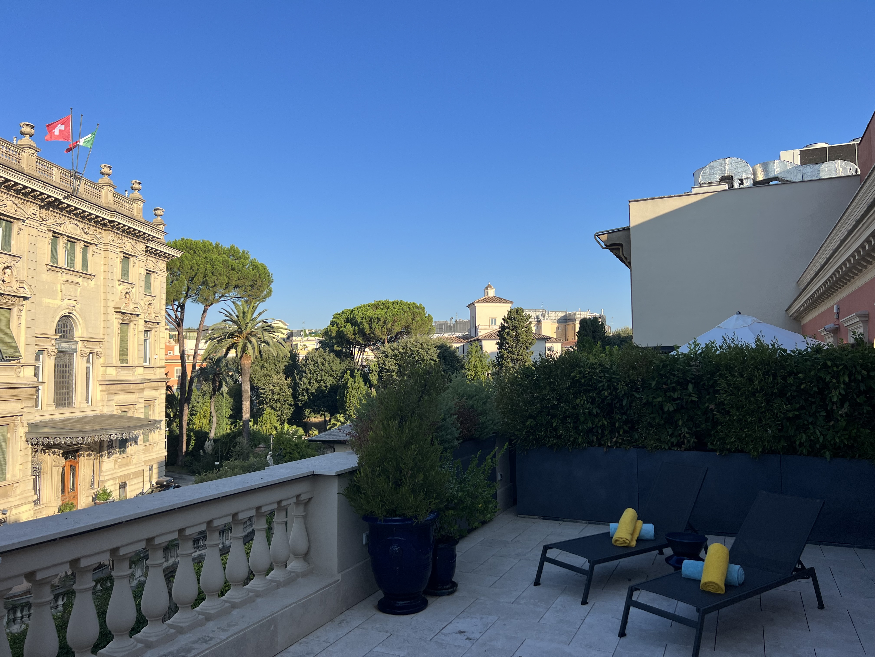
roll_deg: +1.8
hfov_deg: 67.3
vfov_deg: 53.1
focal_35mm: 26
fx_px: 657
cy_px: 328
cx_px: 438
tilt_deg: +4.2
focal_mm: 5.7
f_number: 1.5
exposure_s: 1/2841
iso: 50
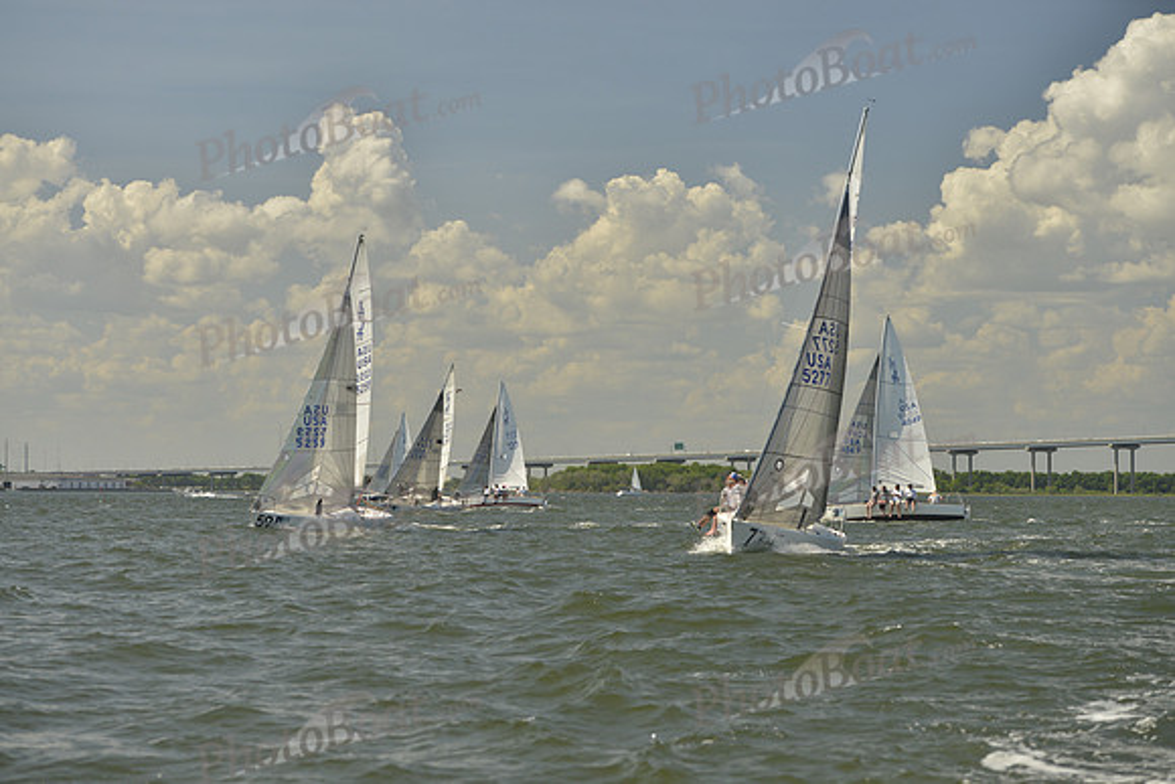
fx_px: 2938
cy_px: 392
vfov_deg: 15.2
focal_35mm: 90
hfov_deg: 22.6
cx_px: 588
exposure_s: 1/1250
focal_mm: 90
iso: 280
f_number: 5.6
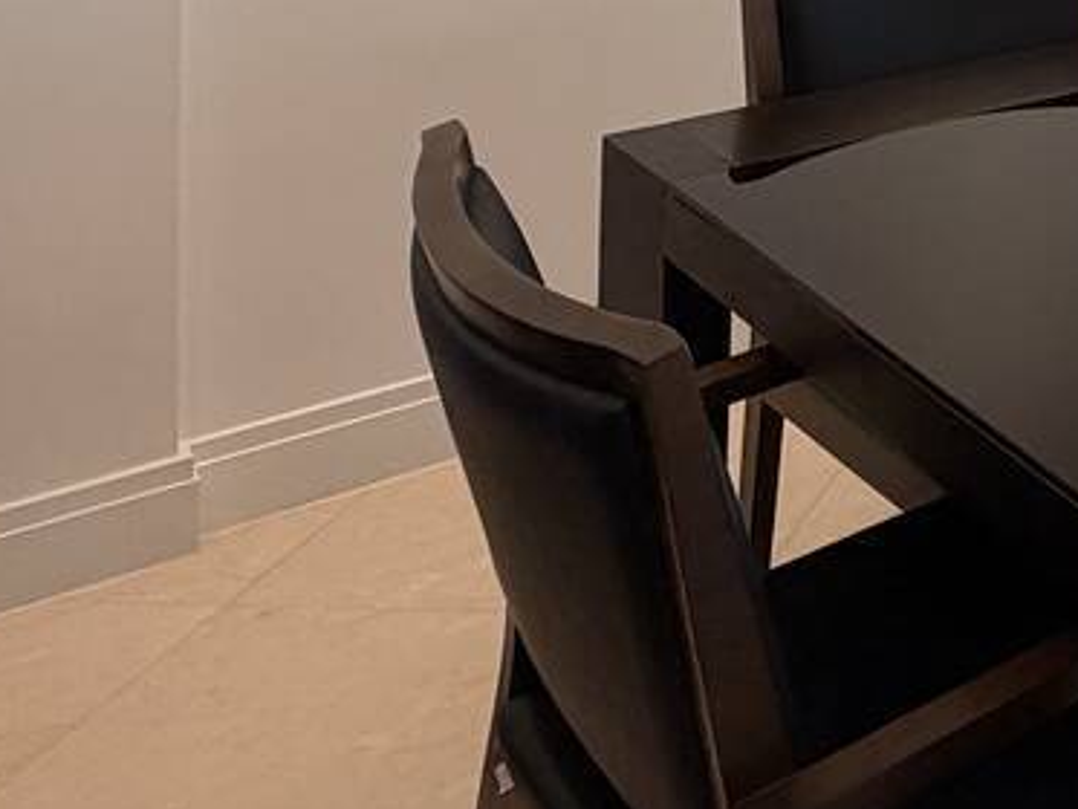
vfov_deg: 22.4
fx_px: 1682
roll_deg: -1.1
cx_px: 1532
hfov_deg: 27.2
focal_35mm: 54
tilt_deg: -1.5
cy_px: -390
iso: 80
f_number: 2.2
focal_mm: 2.22
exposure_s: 1/120
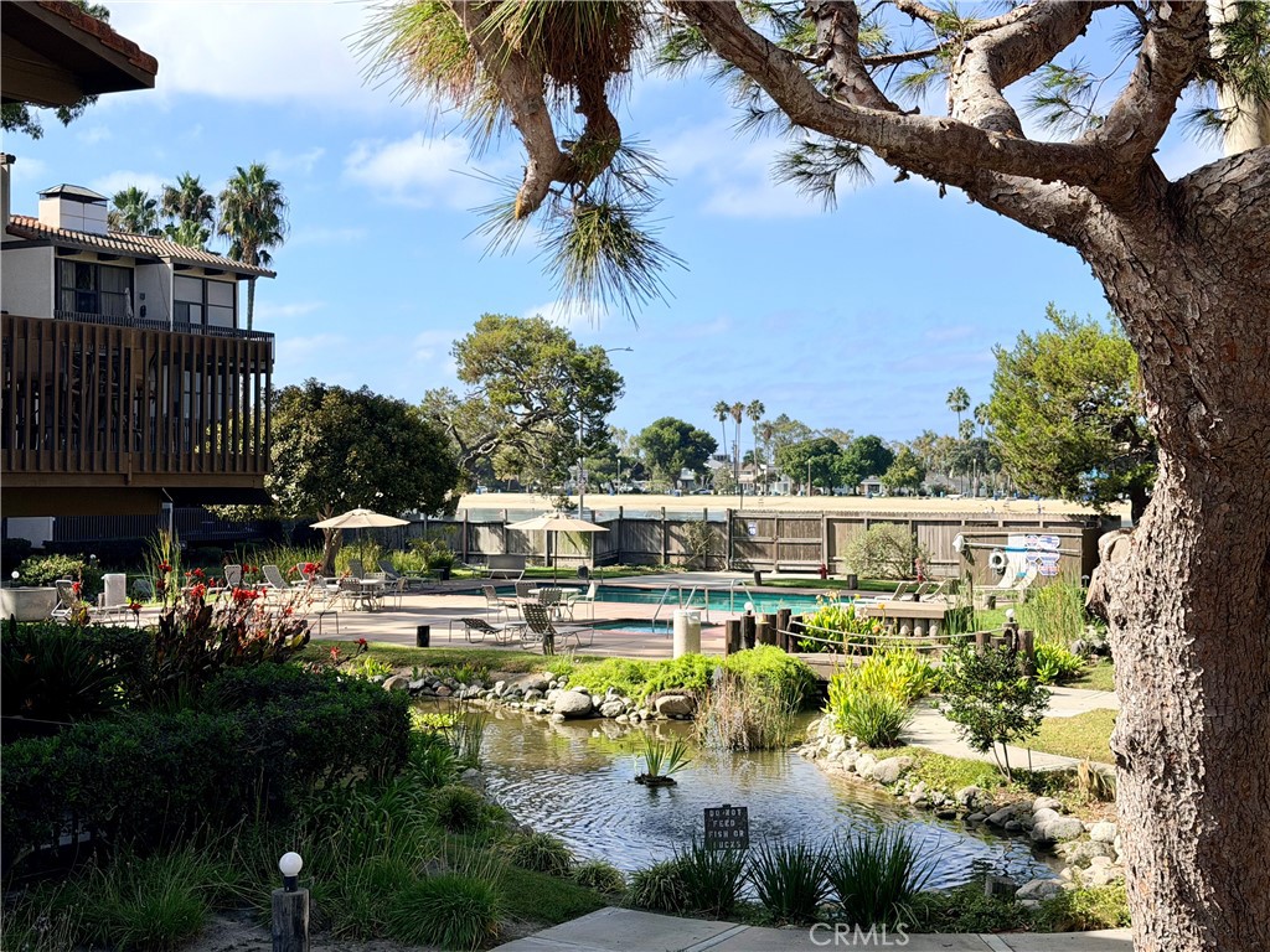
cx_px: 635
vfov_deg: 30.3
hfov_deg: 39.7
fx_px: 1761
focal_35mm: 48
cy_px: 476
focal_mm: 6.76
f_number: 1.78
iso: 64
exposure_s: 1/4329
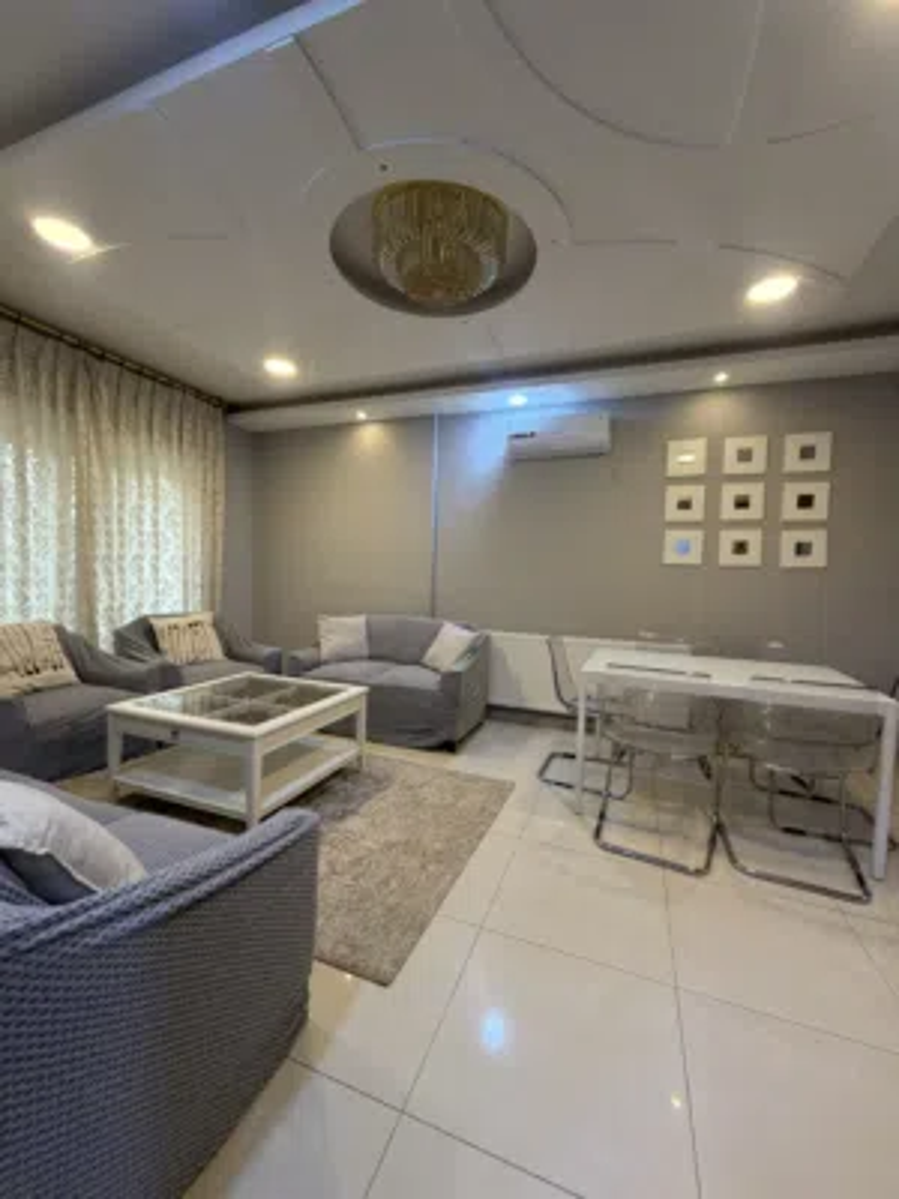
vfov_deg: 102.1
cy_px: 600
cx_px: 450
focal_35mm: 14
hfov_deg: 85.7
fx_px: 485
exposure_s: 1/50
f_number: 2.2
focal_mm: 2.22
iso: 200
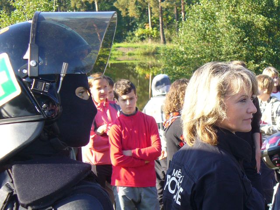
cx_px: 140
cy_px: 105
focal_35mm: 78
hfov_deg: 25.0
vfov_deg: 18.9
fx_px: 631
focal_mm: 12.8
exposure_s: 1/160
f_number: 3.3
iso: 80
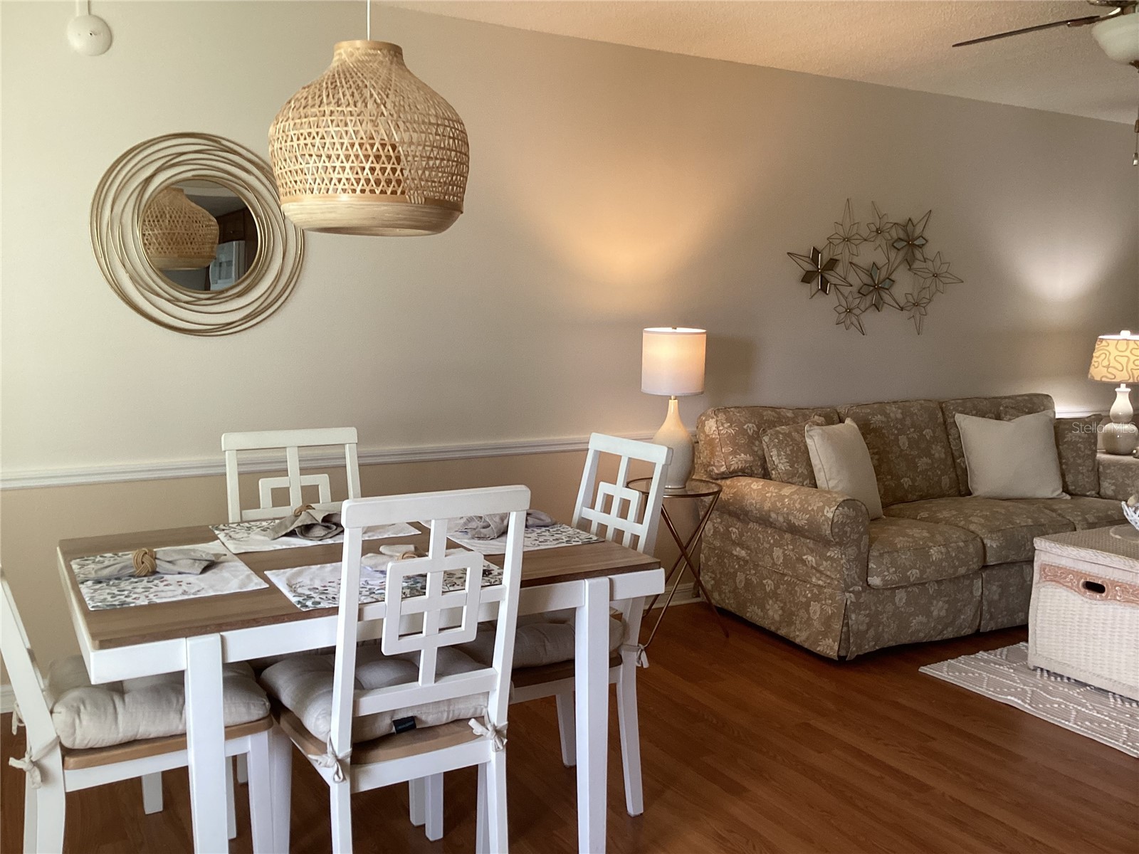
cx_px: 570
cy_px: 427
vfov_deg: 45.4
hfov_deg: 58.4
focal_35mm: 31
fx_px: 1020
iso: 80
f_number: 2.4
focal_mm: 3.3
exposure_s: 1/50
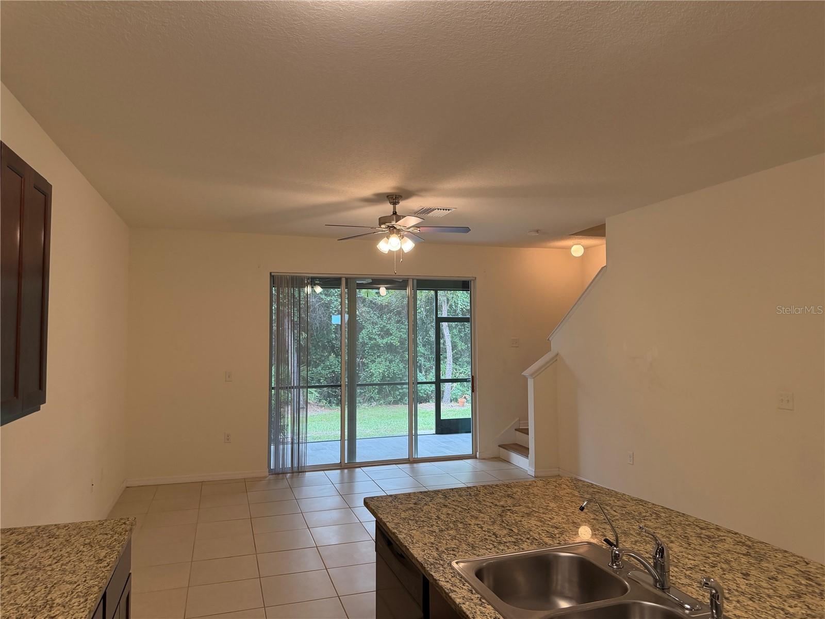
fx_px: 572
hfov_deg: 71.6
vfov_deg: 56.8
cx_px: 412
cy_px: 310
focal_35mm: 24
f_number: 1.78
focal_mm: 6.76
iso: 200
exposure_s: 1/120
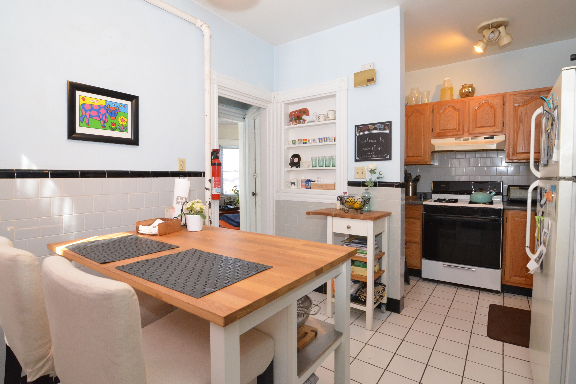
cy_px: 185
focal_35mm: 18
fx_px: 280
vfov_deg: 68.8
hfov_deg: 91.5
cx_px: 288
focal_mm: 11
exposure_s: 1/60
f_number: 10
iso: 3200
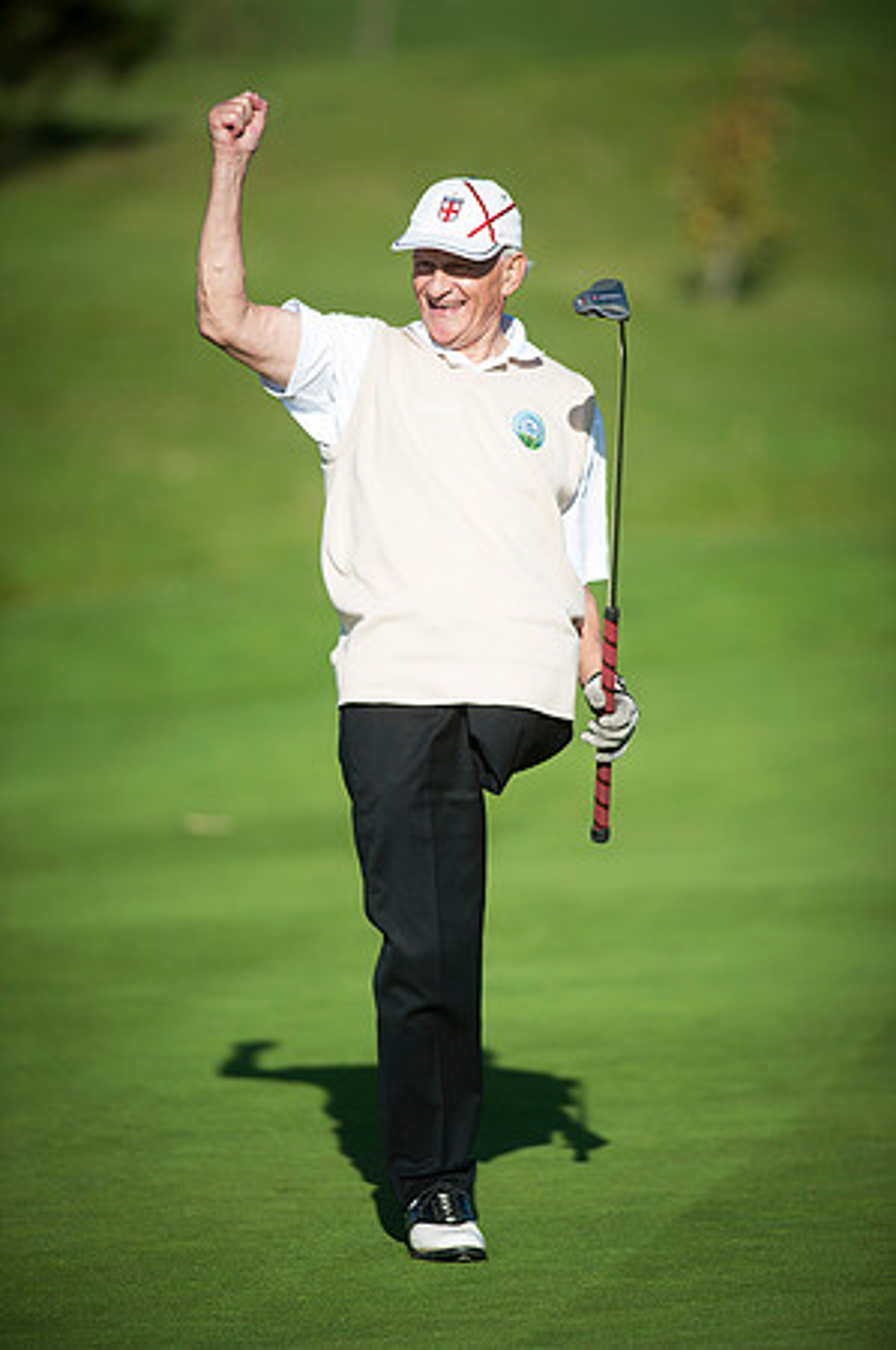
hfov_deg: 4.6
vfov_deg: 6.9
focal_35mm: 300
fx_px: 11225
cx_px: 448
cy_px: 675
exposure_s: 1/4000
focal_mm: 300
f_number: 4
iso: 400
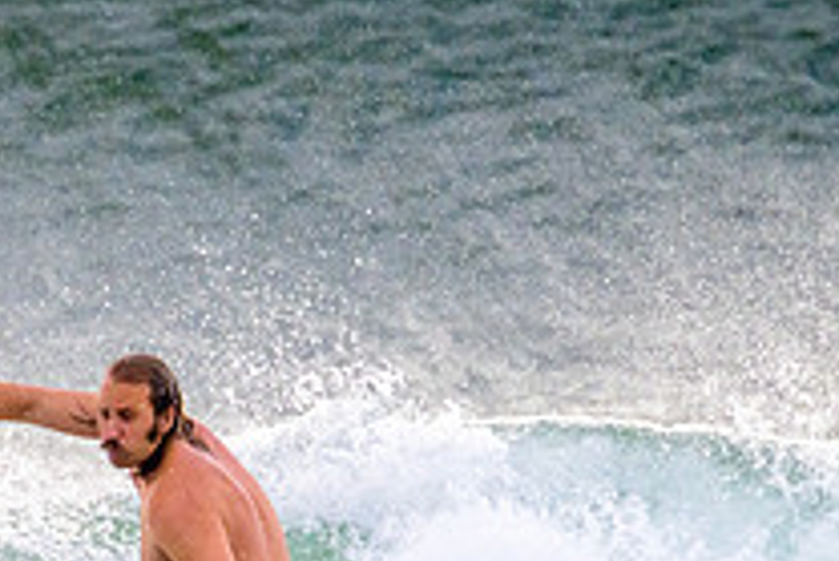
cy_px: 765
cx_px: 202
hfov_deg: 0.9
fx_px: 52029
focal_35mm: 2231
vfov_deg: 0.6
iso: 1800
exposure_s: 1/2000
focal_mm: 800
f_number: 11
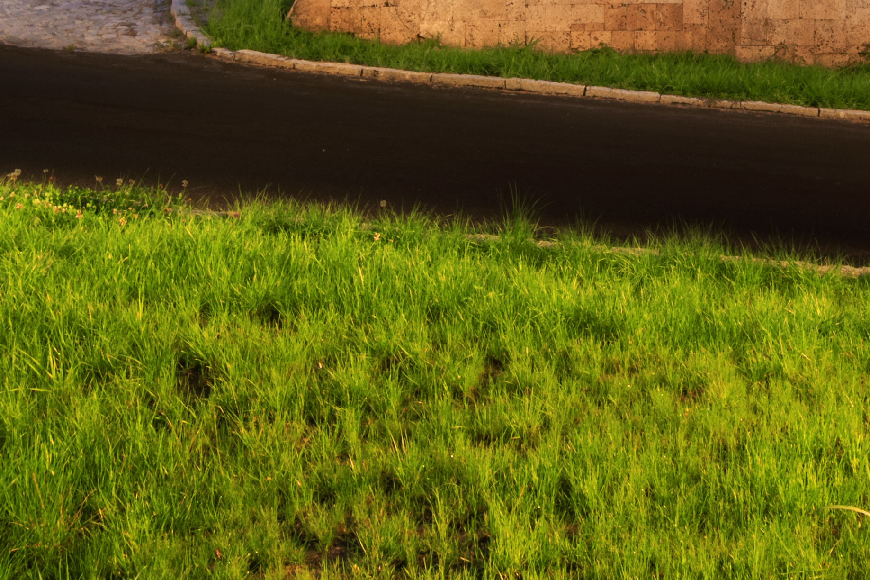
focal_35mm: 49
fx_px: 1184
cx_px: 482
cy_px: -242
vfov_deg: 23.2
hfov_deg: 40.3
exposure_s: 6
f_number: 13
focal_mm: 10
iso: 100
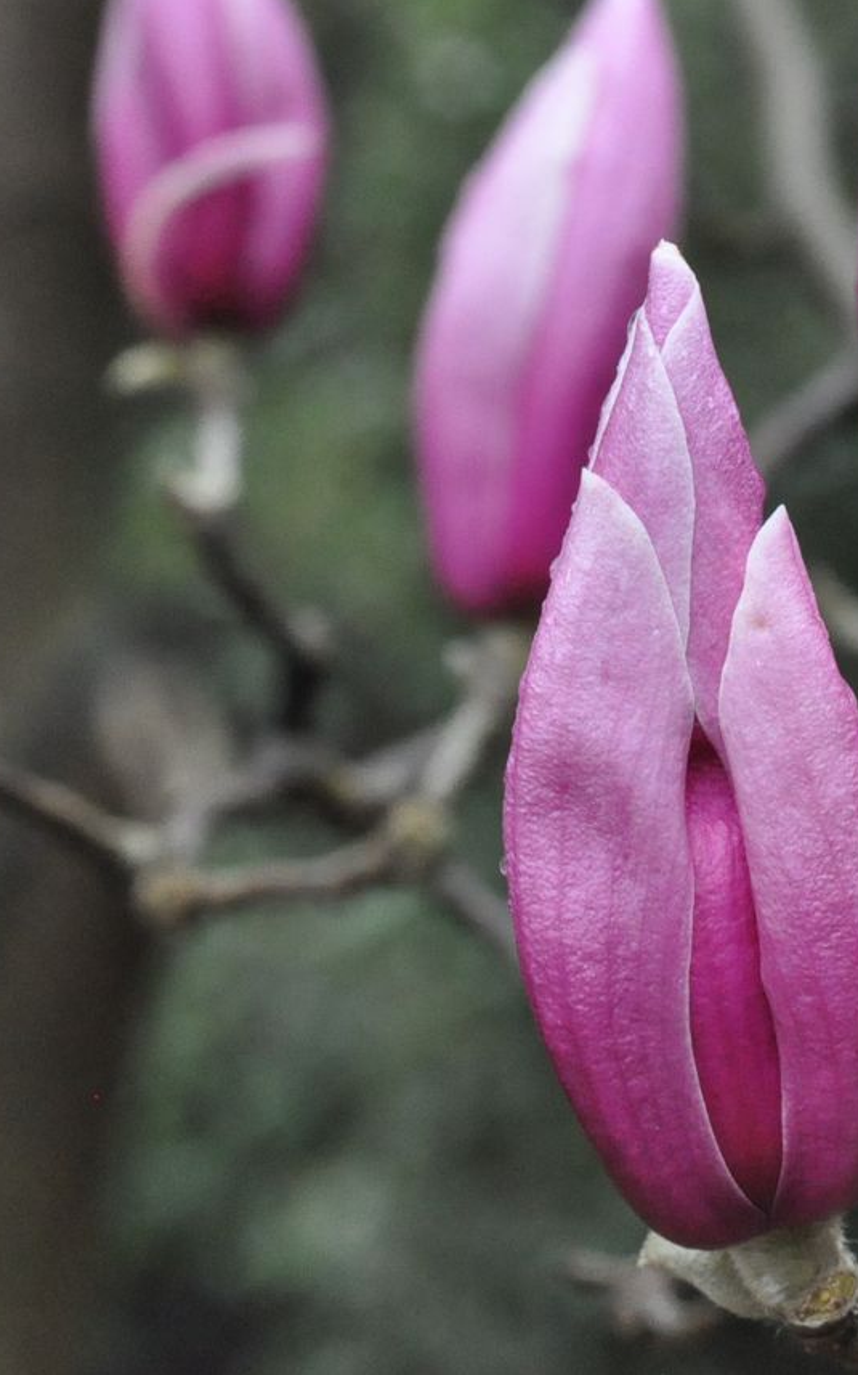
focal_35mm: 139
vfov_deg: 15.0
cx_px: 690
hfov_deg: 9.4
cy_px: 686
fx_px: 5205
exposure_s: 1/200
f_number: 13
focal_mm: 60
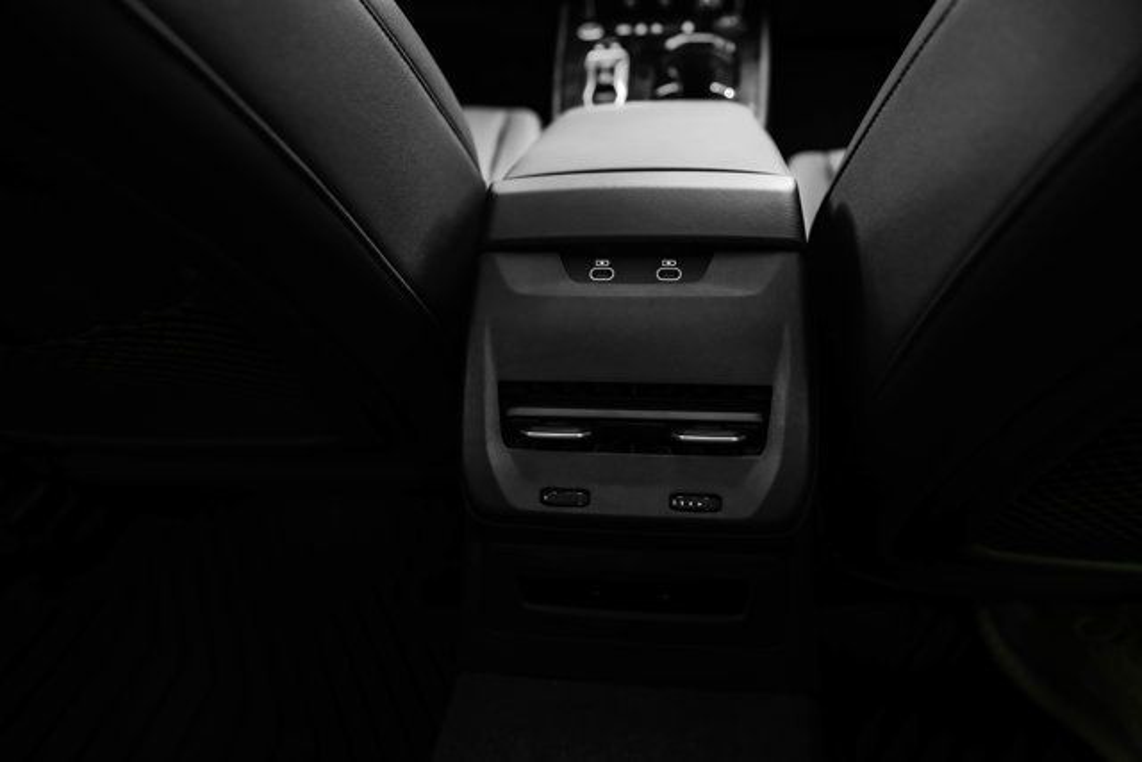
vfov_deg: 53.2
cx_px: 571
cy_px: 381
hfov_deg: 73.7
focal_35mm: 24
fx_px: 761
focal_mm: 24
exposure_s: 1/250
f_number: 2.8
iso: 2000
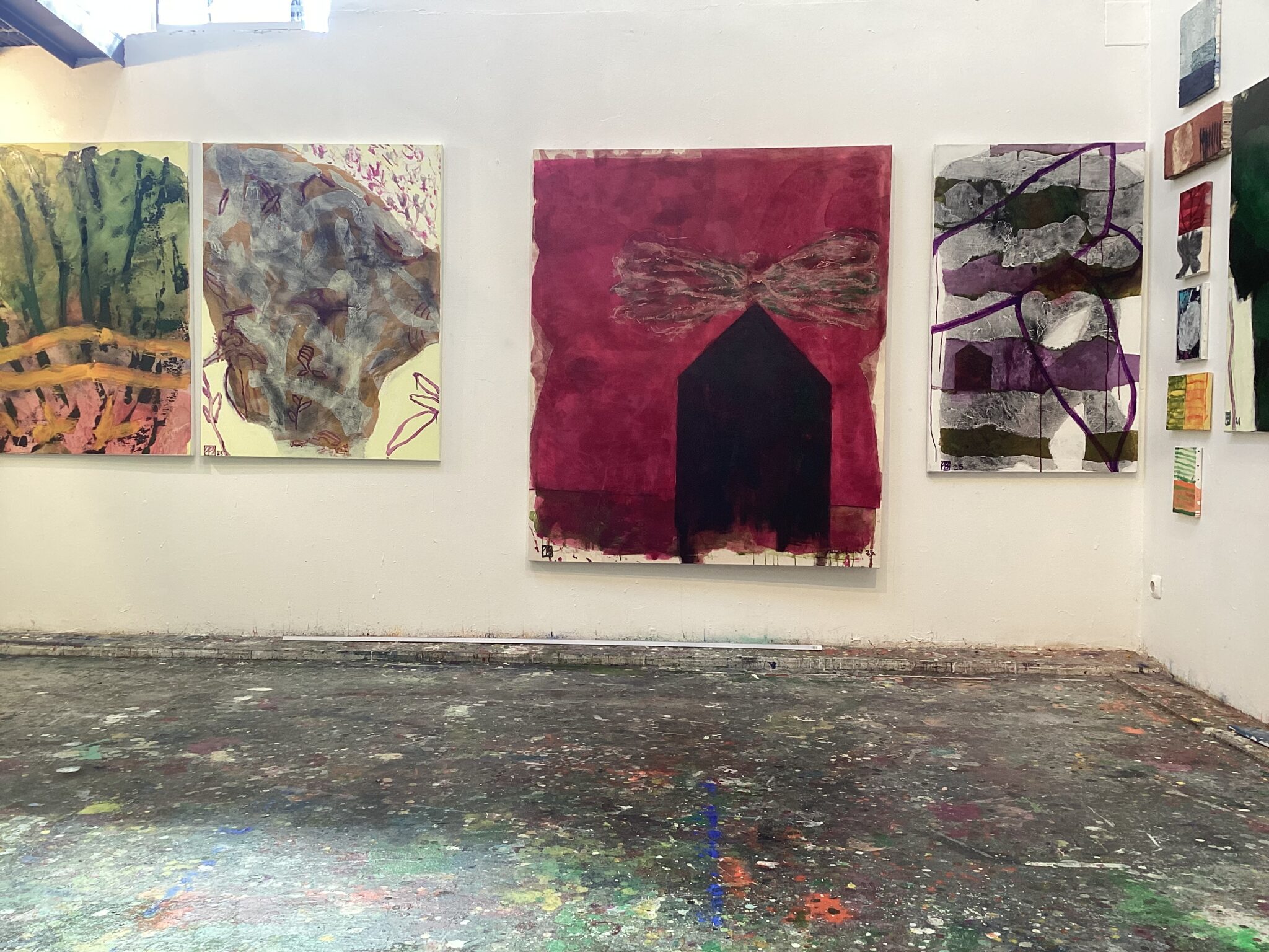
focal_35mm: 31
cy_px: 476
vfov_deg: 45.4
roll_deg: +0.4
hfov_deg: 58.4
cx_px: 634
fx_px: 1136
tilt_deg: -3.3
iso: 64
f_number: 2.4
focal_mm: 3.3
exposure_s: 1/50
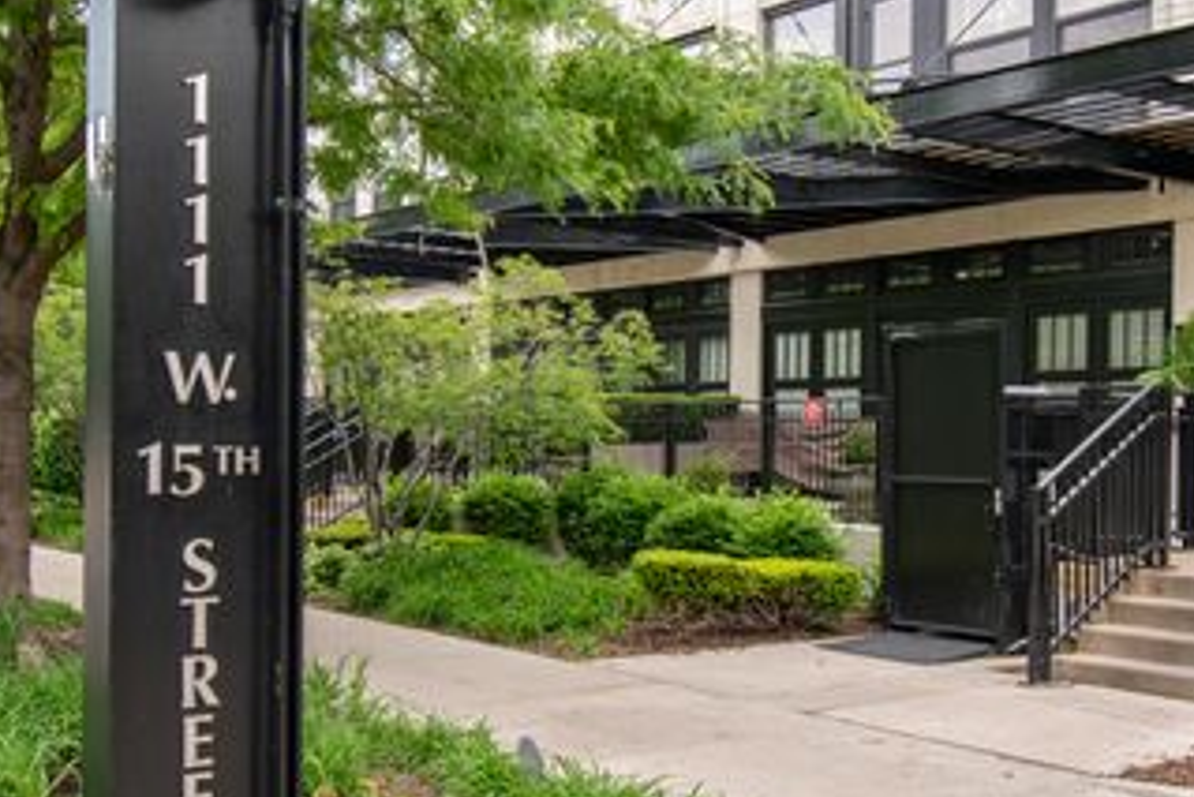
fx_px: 1559
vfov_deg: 28.7
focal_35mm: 47
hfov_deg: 41.7
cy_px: 440
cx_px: 722
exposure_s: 1/250
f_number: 8
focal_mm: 20
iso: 400
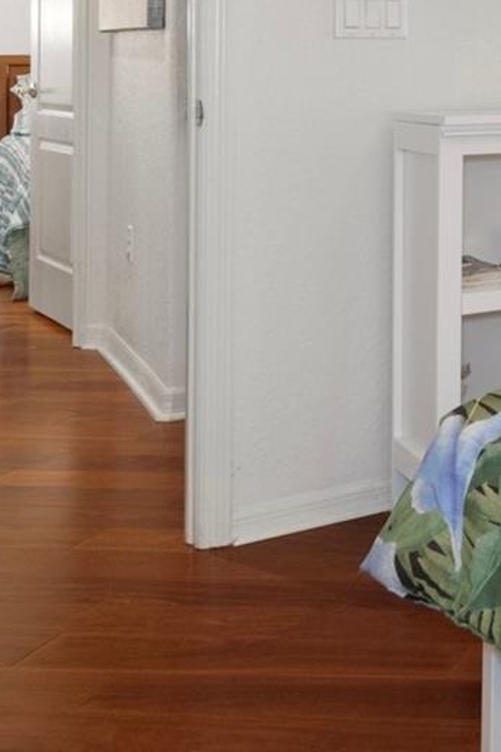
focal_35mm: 55
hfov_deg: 19.3
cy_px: 47
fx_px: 1149
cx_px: 874
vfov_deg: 33.9
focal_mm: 12
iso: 320
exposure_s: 1.5
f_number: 8
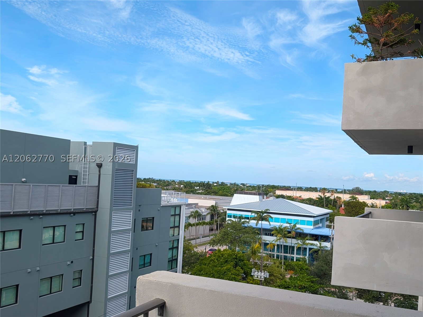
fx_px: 293
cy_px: 158
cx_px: 212
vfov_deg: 56.8
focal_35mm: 24
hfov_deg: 71.6
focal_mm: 6.9
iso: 26
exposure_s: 1/848
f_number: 1.68
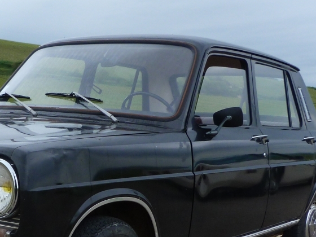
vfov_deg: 21.8
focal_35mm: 67
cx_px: 76
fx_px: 612
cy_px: 171
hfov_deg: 28.5
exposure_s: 1/250
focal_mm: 4.5
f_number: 4.5
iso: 80
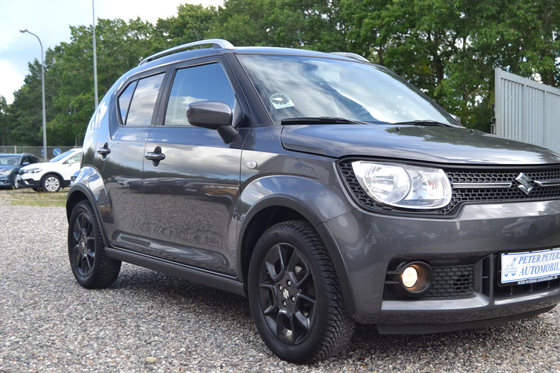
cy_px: 201
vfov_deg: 30.5
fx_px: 684
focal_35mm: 44
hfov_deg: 44.4
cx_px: 314
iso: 110
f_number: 5.6
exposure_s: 1/125
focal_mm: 26
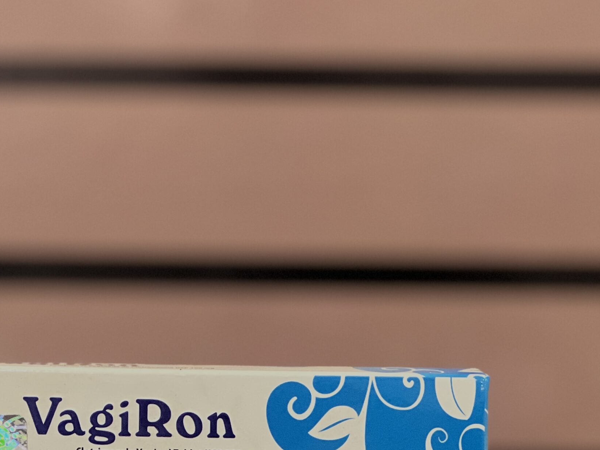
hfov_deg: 16.4
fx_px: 2080
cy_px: 333
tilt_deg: -1.6
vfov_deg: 12.3
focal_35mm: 120
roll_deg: -0.6
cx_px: 196
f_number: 2.8
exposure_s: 1/33
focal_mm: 9
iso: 250
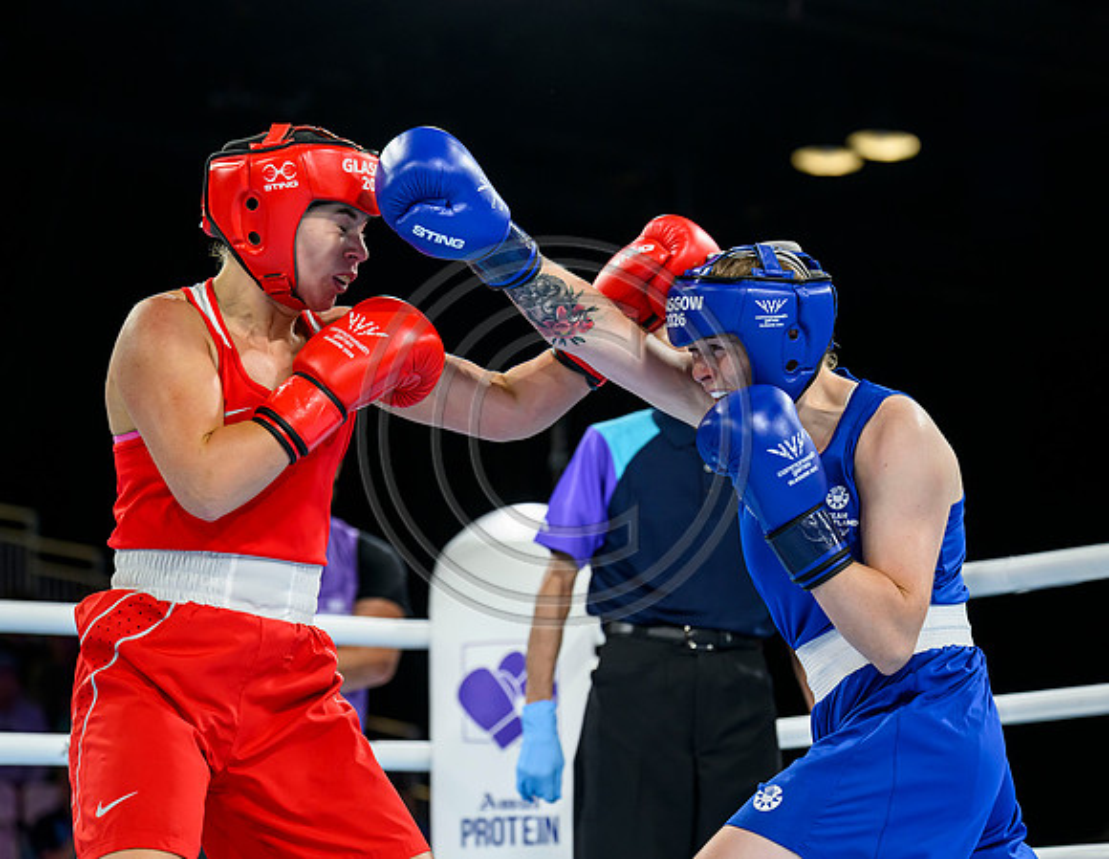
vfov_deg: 13.2
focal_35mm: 114
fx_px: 3701
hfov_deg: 17.0
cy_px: 391
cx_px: 701
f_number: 3.2
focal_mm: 95
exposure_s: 1/2000
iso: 2000
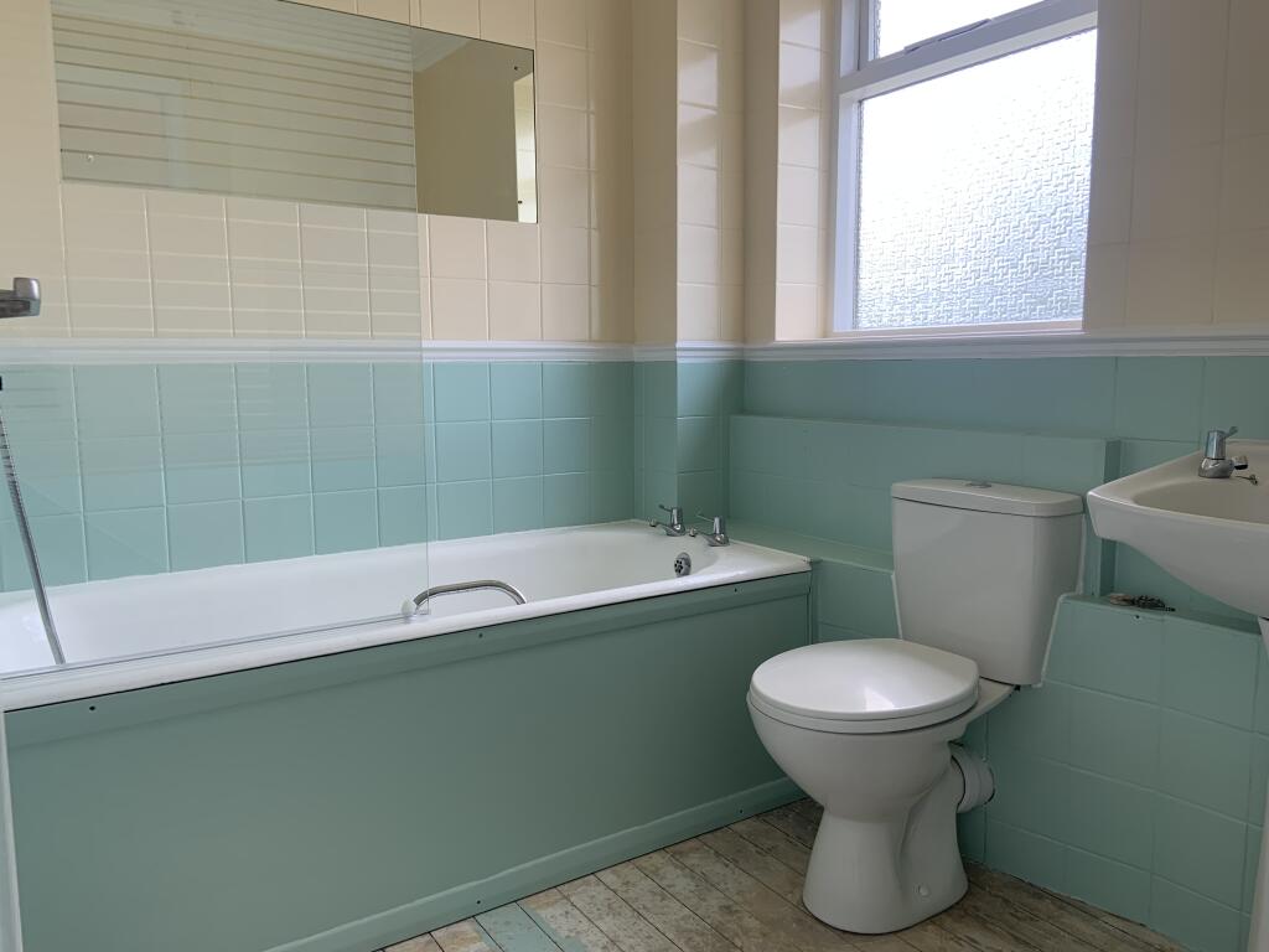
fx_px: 953
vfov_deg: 53.1
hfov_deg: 67.3
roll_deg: -0.1
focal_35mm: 26
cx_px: 634
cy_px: 476
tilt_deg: -6.5
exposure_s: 1/121
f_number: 1.8
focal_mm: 4.25
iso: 32
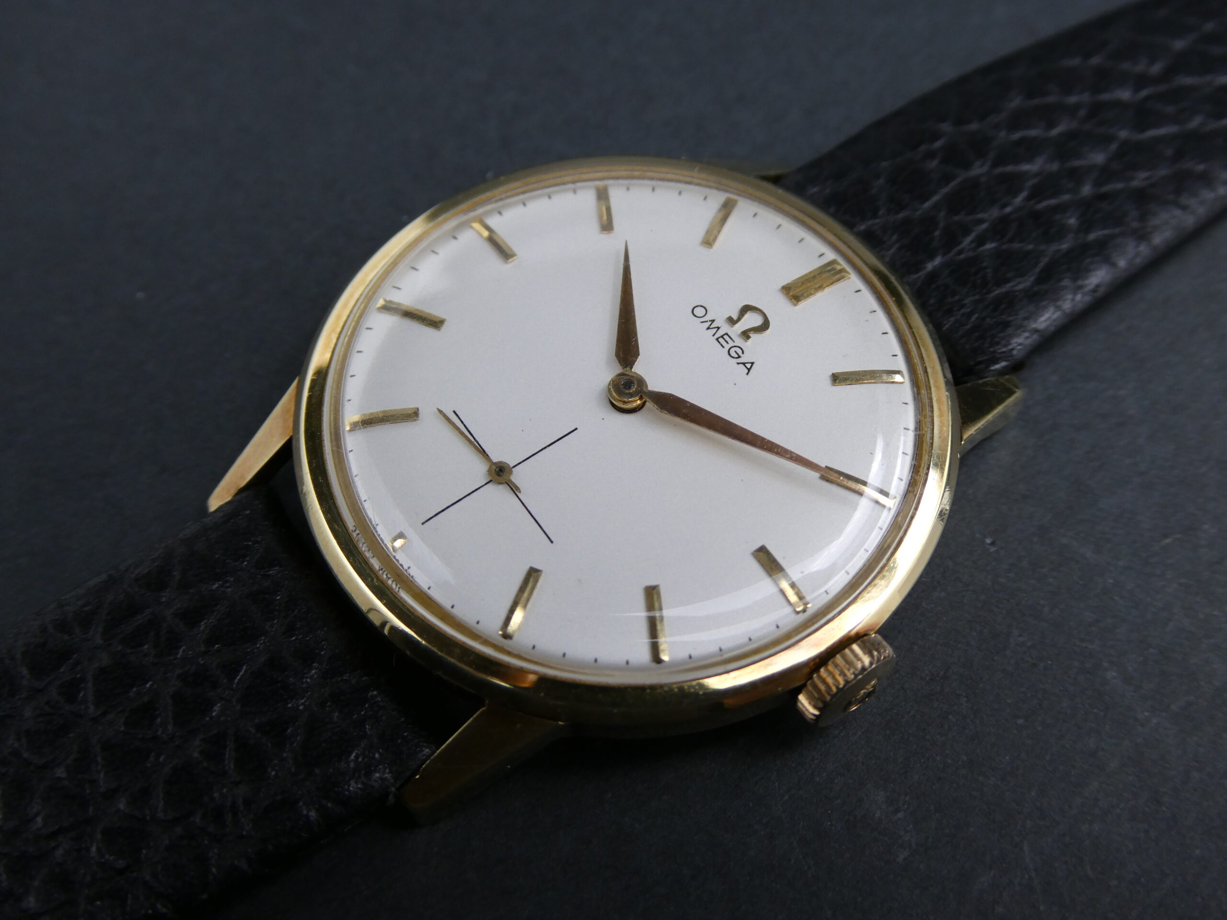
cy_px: 460
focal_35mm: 40
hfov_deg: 46.8
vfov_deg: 36.0
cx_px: 614
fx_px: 1418
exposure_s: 1/80
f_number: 3.8
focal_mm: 7.2
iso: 160
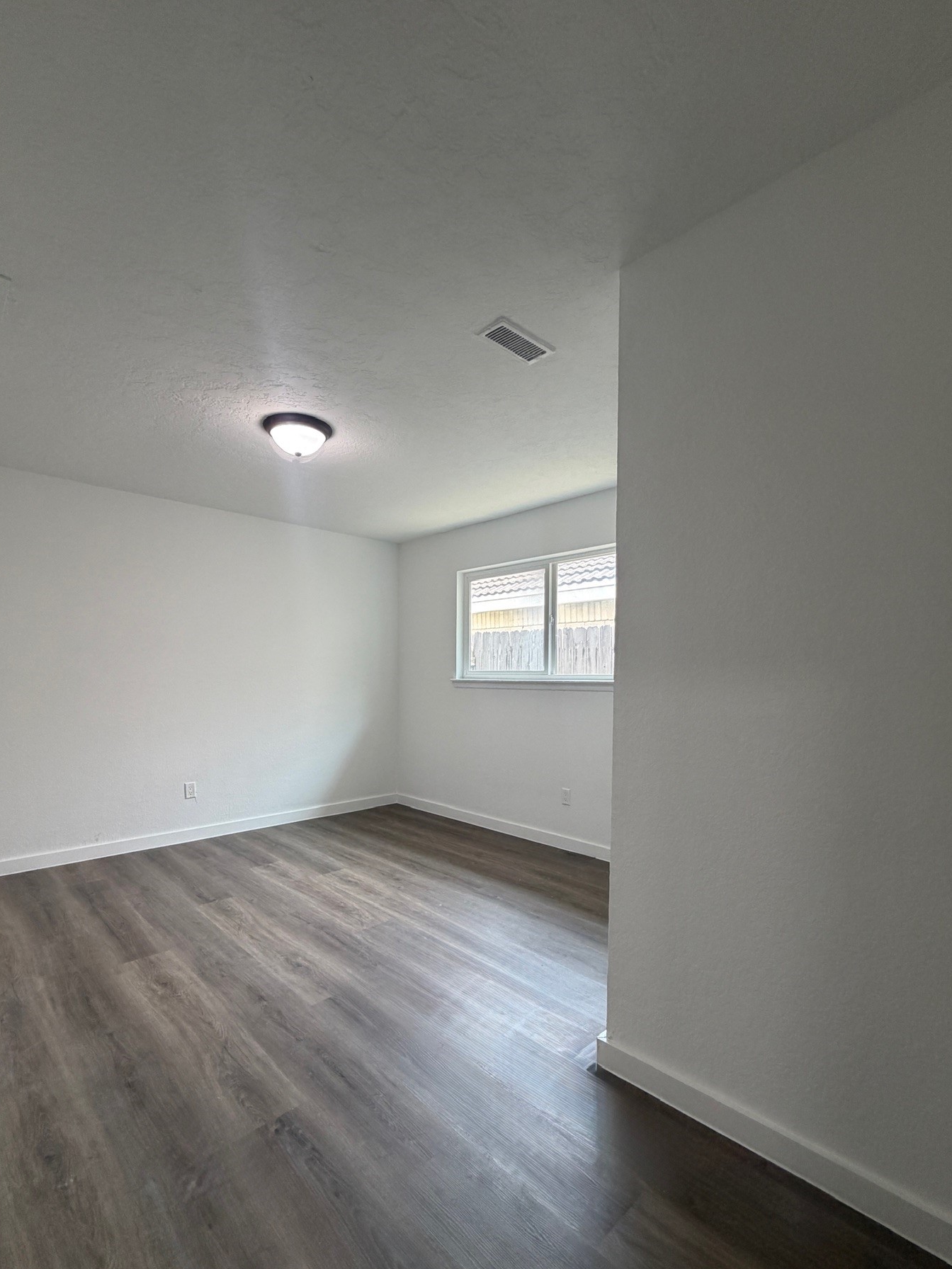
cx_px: 460
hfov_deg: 78.1
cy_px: 690
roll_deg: -0.7
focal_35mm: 16
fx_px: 587
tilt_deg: -0.9
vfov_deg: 94.3
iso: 250
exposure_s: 1/120
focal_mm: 2.22
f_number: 2.2
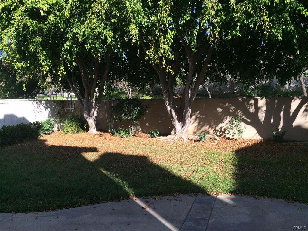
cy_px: 116
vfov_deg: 48.2
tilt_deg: -6.6
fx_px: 258
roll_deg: +2.0
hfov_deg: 61.7
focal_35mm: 29
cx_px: 154
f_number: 2.2
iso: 32
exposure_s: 1/733
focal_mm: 4.15
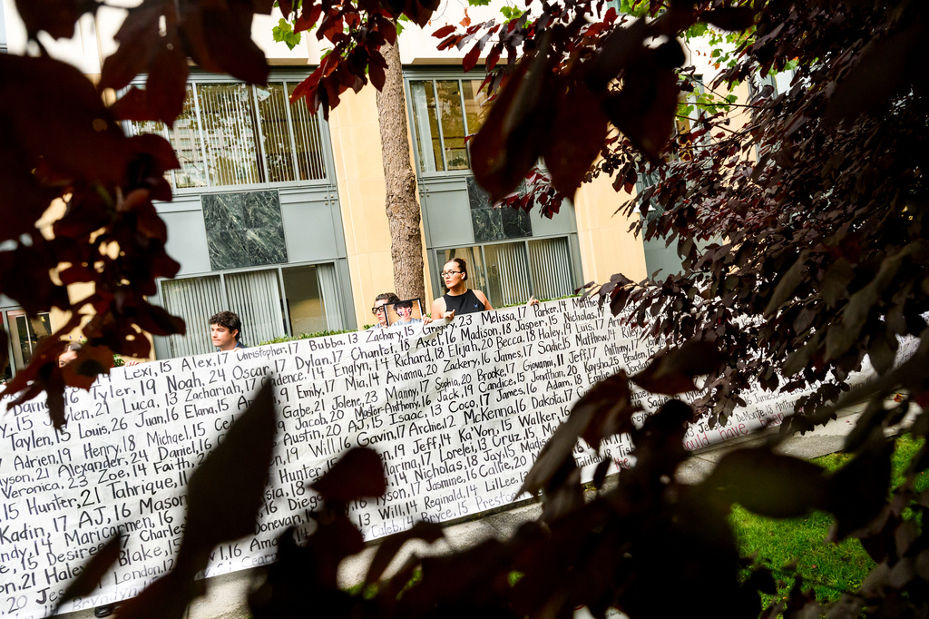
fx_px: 619
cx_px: 464
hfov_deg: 73.8
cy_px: 310
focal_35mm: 24
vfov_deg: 53.1
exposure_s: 1/1000
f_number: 4.8
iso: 3200
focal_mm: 24
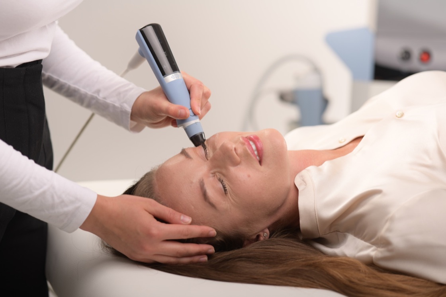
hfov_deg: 19.5
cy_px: 148
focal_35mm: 105
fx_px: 1300
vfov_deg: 13.0
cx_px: 223
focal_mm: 105
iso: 100
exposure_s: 1/200
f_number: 2.8
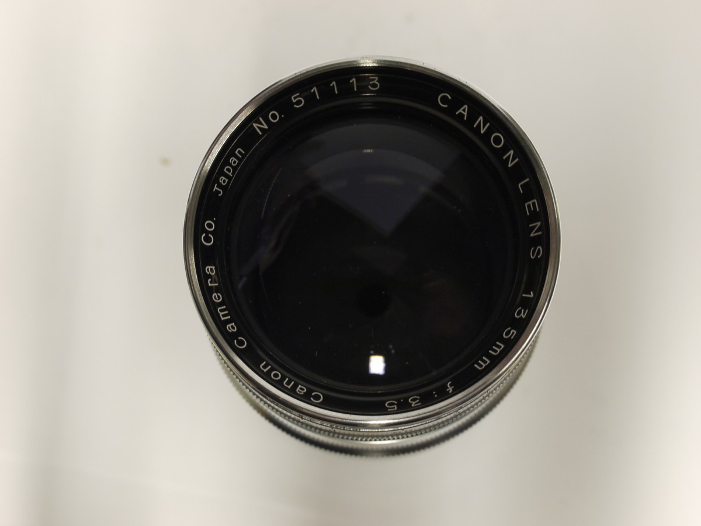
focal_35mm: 60
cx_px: 350
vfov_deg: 24.4
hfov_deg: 32.2
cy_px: 263
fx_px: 1215
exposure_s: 1/6
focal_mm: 30
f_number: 9
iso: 400
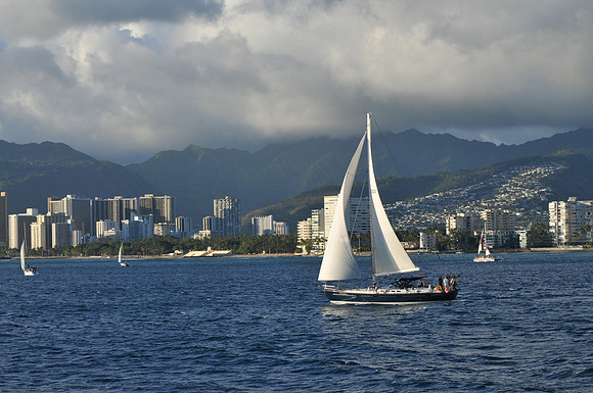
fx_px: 1727
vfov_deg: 13.0
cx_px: 296
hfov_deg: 19.5
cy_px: 196
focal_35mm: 105
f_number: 9
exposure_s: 1/320
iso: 200
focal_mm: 70
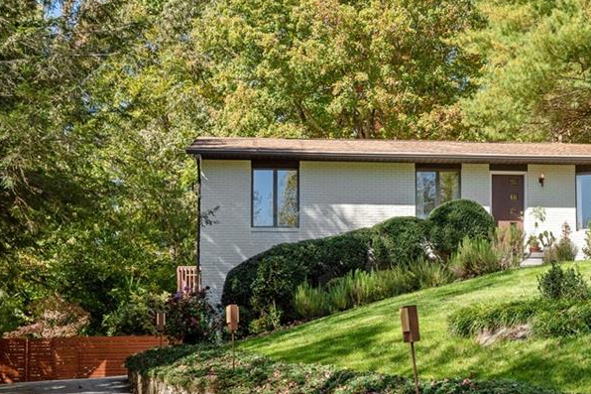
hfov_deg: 36.1
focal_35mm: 55
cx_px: 352
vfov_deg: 24.4
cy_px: 276
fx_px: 903
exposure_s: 1/1000
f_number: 7.1
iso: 320
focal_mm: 32
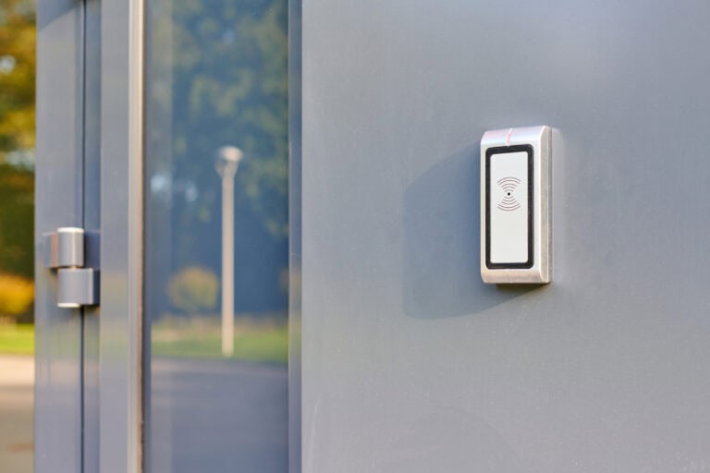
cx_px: 355
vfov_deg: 27.0
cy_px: 236
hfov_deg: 39.6
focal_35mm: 50
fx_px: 986
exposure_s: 1/200
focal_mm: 50
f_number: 4
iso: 200
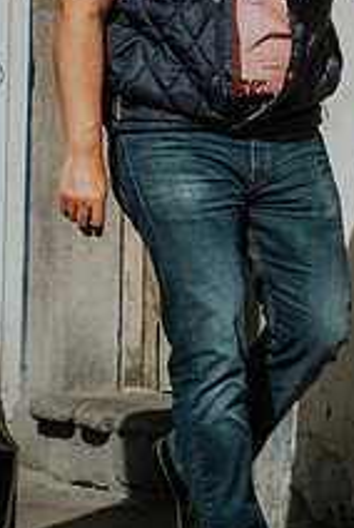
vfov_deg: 2.2
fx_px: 14010
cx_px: 287
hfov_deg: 1.4
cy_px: 105
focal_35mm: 953
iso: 100
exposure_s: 1/640
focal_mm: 300
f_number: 6.3
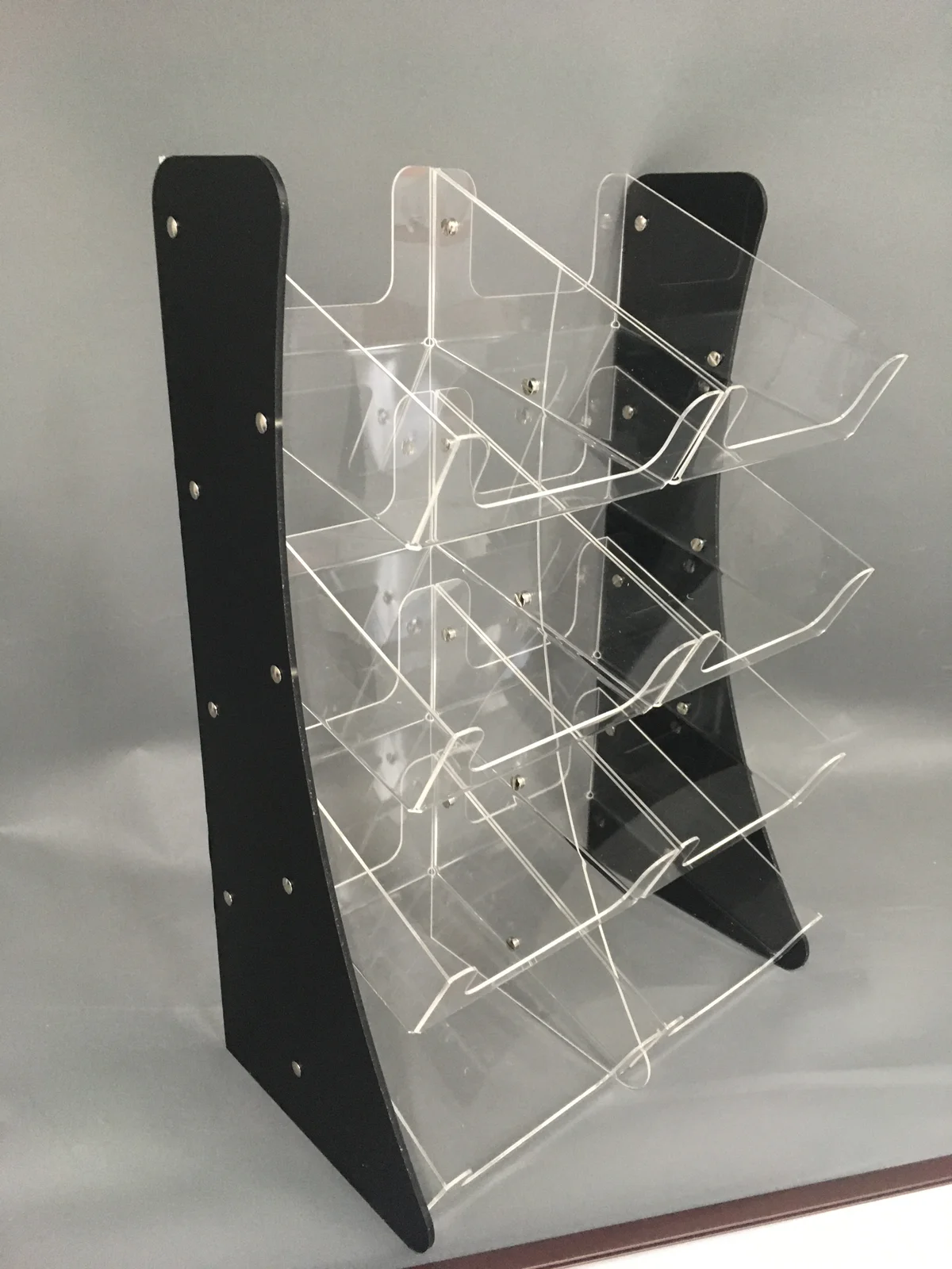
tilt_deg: -23.9
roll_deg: -3.4
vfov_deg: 61.7
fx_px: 1063
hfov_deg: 48.2
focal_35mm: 29
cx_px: 476
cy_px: 634
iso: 200
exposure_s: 1/33
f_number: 2.2
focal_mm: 4.15
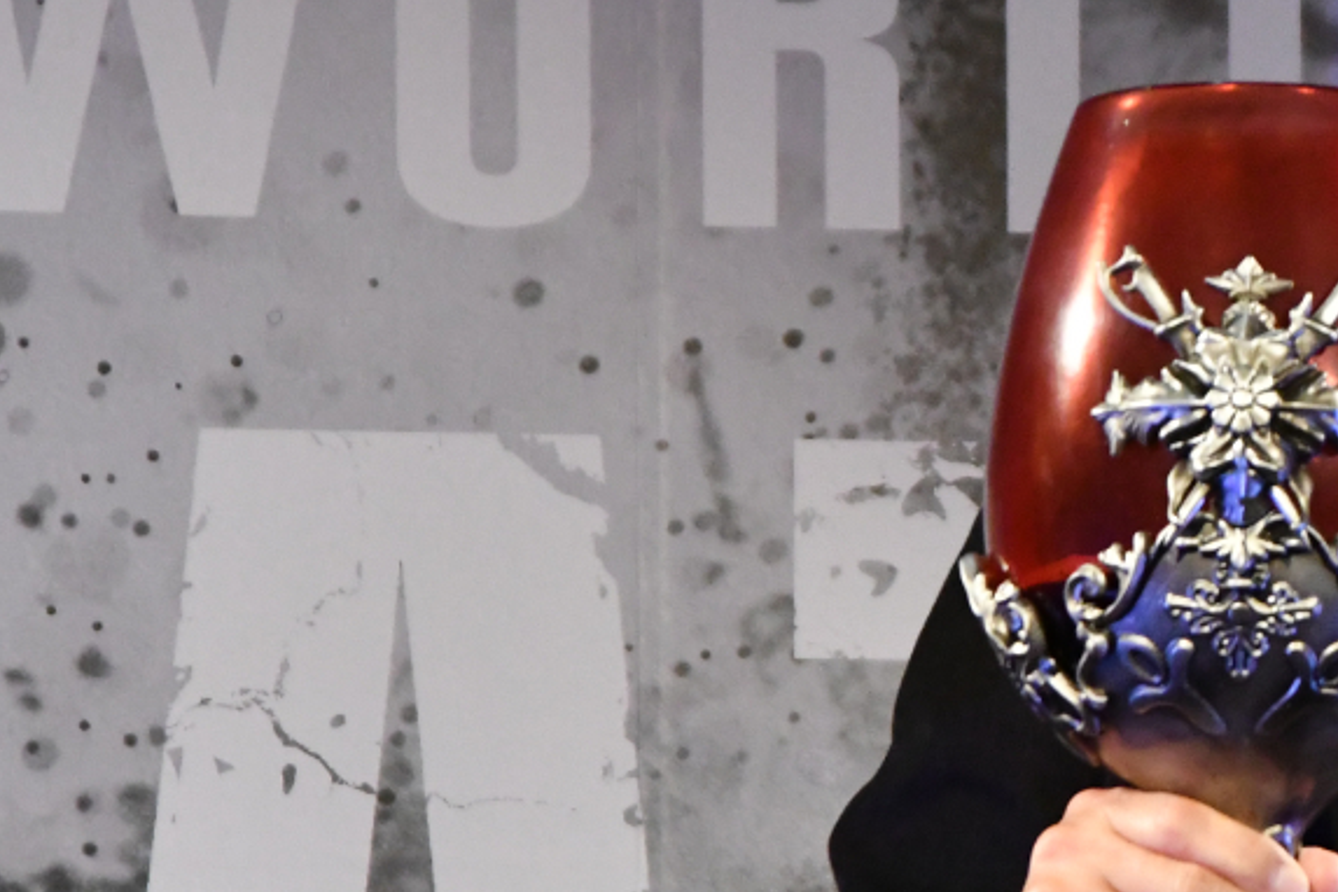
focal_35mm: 492
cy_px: 472
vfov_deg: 2.8
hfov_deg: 4.2
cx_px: 1529
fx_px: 18285
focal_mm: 116
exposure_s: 1/125
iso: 4000
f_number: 8
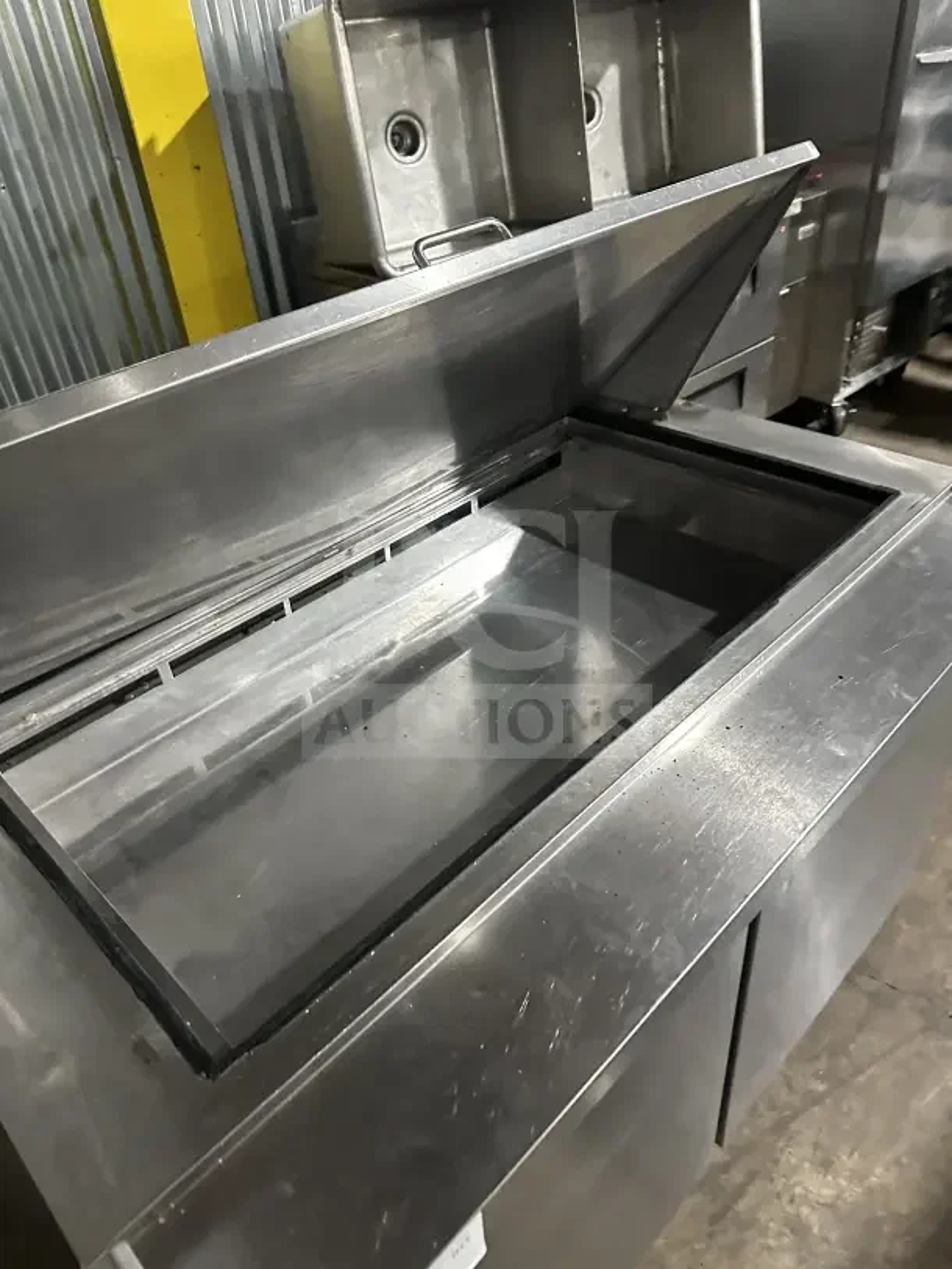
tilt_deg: -30.2
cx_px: 476
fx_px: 880
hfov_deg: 56.8
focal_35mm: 24
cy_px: 634
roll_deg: -0.4
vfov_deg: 71.6
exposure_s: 1/48
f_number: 1.78
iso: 1000
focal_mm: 6.86
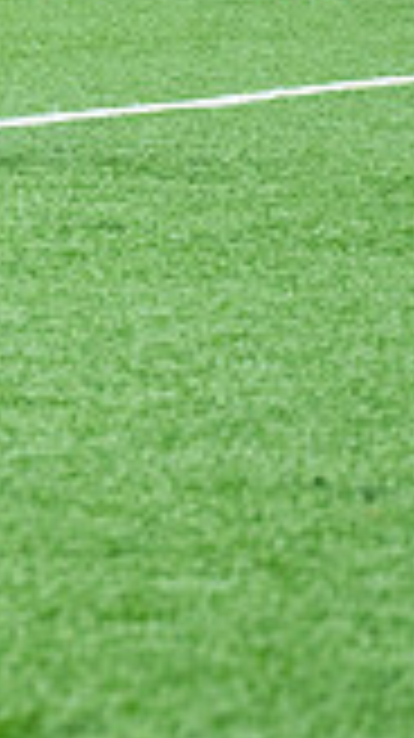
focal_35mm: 440
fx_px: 8605
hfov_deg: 2.7
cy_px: -210
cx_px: -689
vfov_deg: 4.9
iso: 800
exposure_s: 1/1250
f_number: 4
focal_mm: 98
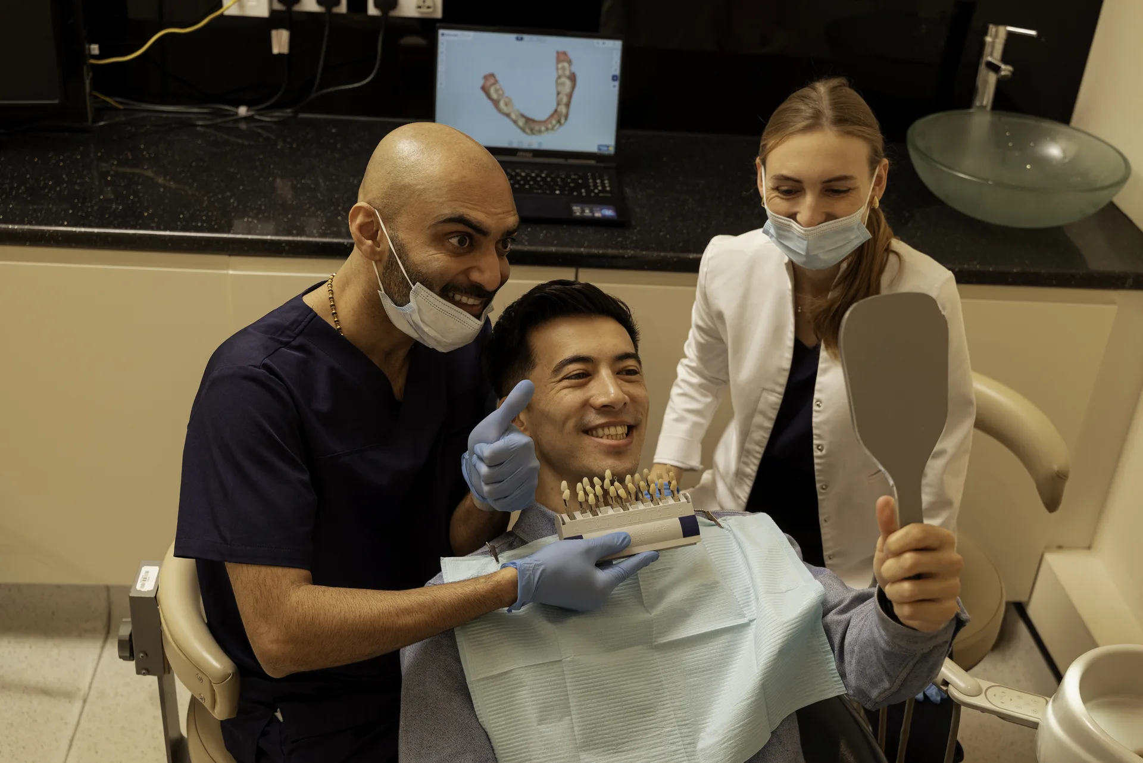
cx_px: 572
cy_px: 382
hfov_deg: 45.4
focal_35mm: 43
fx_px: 1366
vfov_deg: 31.2
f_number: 4.5
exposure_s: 1/250
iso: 400
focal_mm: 43
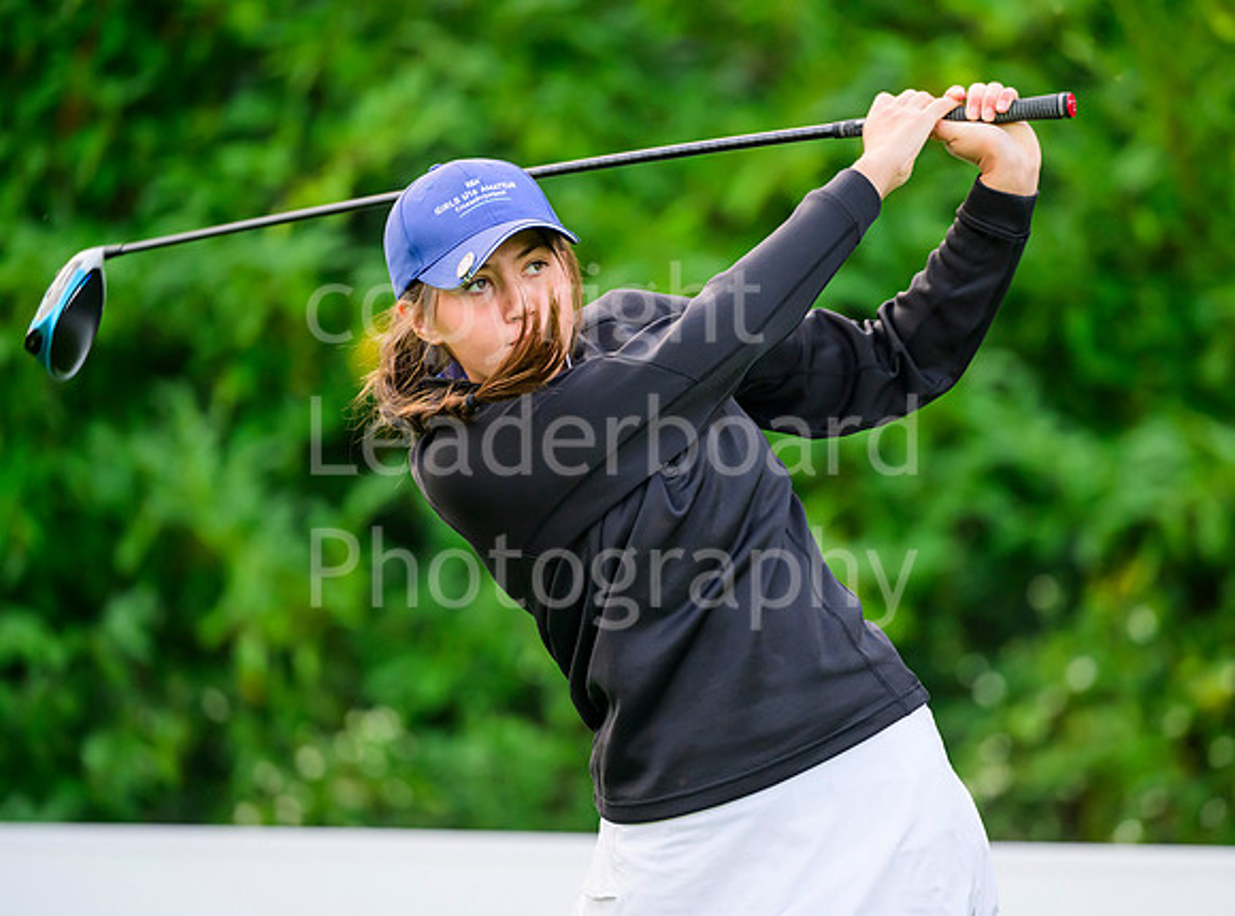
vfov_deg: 6.2
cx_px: 757
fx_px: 8408
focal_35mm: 237
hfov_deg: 8.4
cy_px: 505
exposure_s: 1/1600
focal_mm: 200
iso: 1600
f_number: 2.8
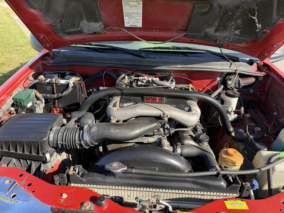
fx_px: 197
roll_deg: -2.4
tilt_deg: -27.3
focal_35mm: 24
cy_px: 106
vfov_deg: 56.8
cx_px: 142
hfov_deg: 71.6
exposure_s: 1/822
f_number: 1.78
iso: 80
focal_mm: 6.76
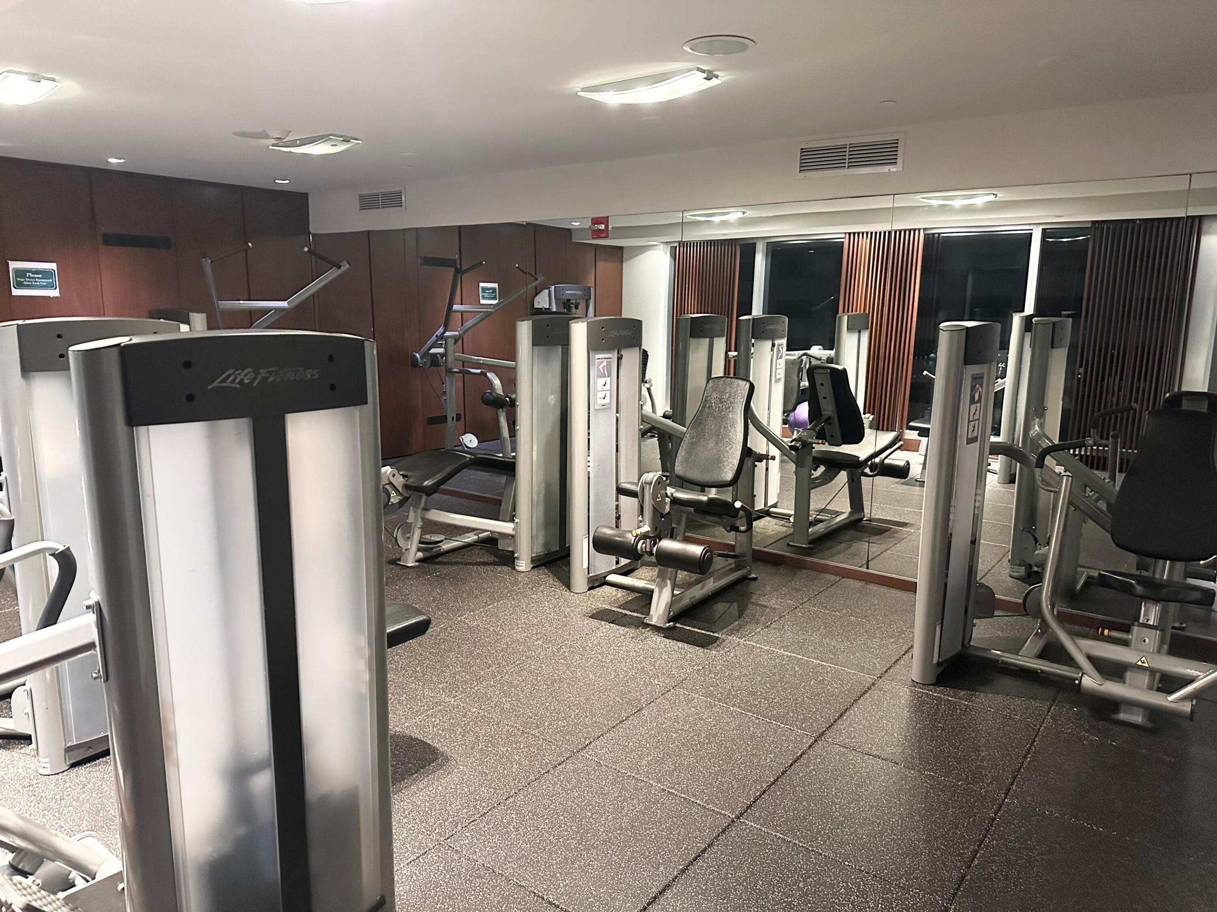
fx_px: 844
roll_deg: -0.5
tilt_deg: -10.2
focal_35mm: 24
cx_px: 608
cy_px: 456
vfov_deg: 56.8
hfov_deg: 71.6
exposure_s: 1/30
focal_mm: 6.86
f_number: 1.78
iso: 800
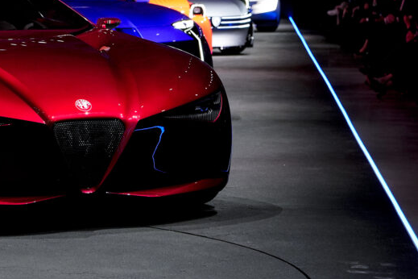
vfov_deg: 8.4
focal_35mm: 162
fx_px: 1881
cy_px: -22
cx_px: 111
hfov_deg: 12.6
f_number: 4.5
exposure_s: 1/250
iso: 1000
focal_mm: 70
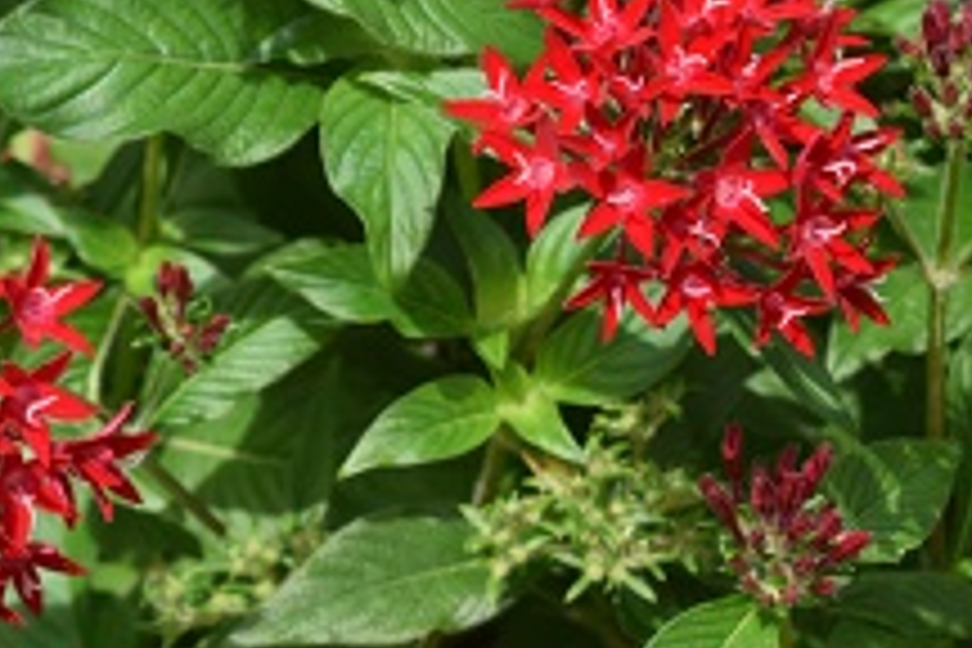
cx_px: -104
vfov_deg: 7.5
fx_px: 4944
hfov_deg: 11.1
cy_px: 360
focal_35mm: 183
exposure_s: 1/320
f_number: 9
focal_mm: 55
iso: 200
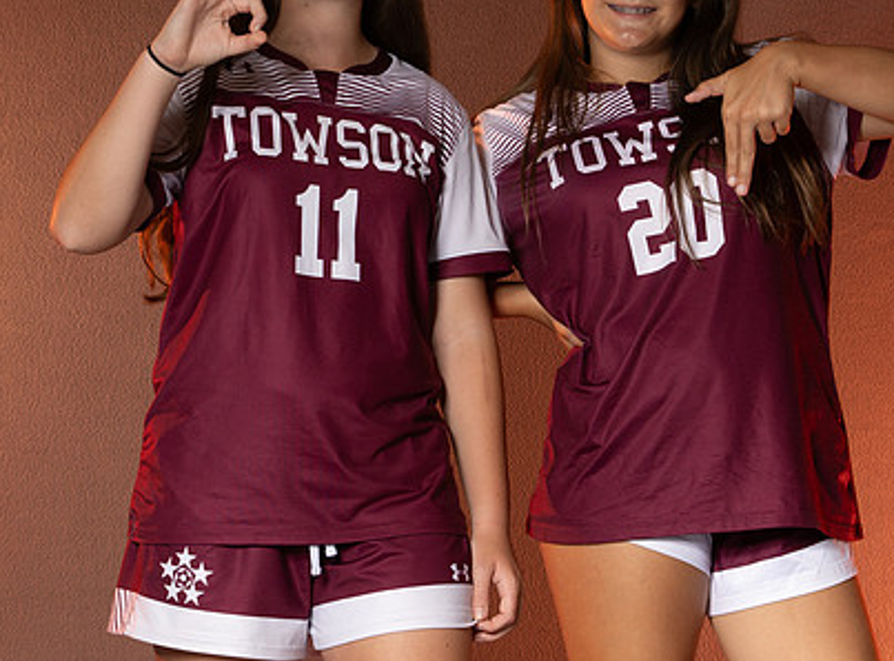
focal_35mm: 180
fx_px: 4625
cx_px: 452
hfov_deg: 11.0
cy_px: 333
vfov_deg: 8.2
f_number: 8
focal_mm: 70
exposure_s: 1/160
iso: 80
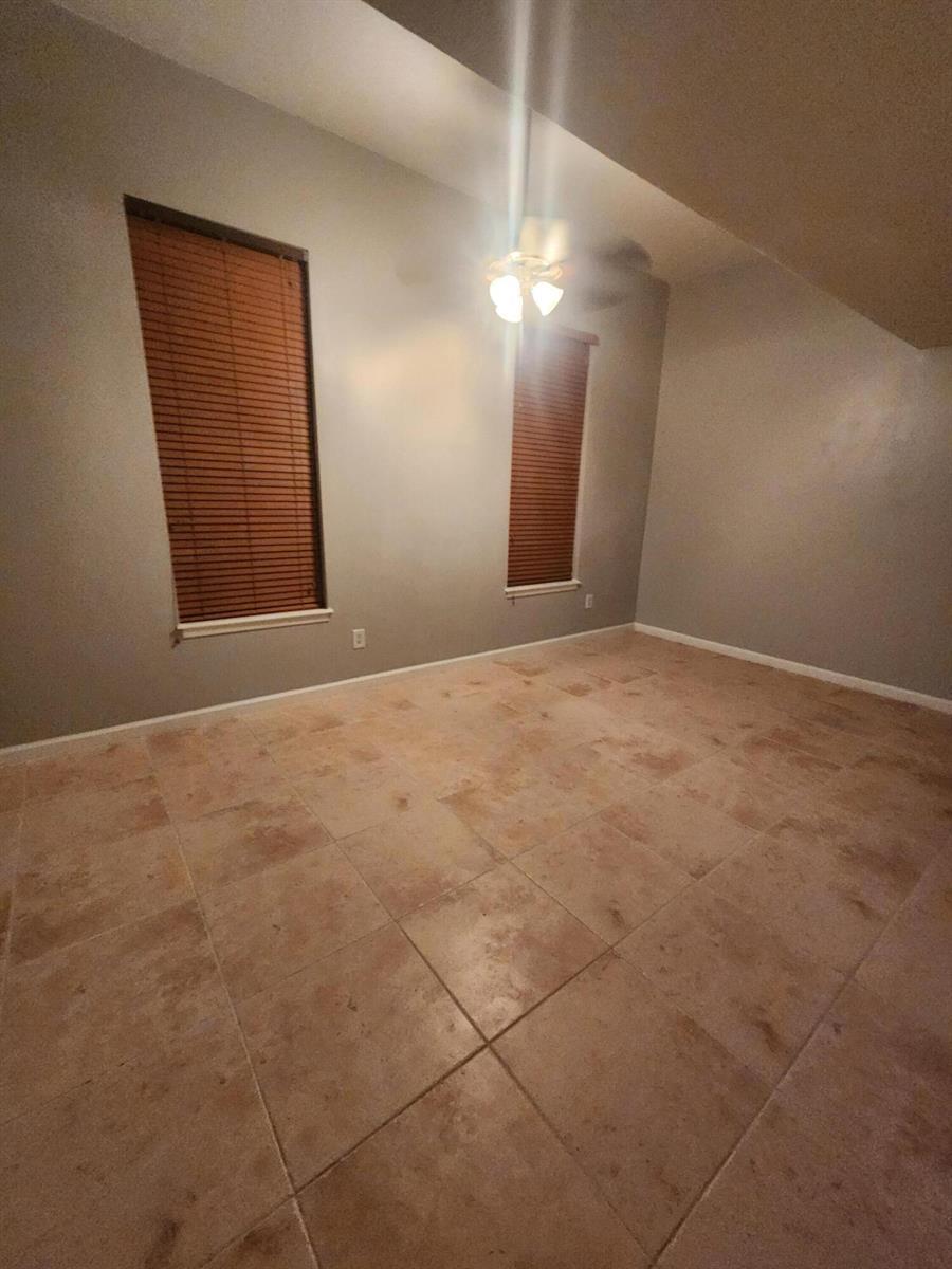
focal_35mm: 13
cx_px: 476
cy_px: 634
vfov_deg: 106.2
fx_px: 477
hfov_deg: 89.9
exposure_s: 1/30
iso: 640
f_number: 2.2
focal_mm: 2.2
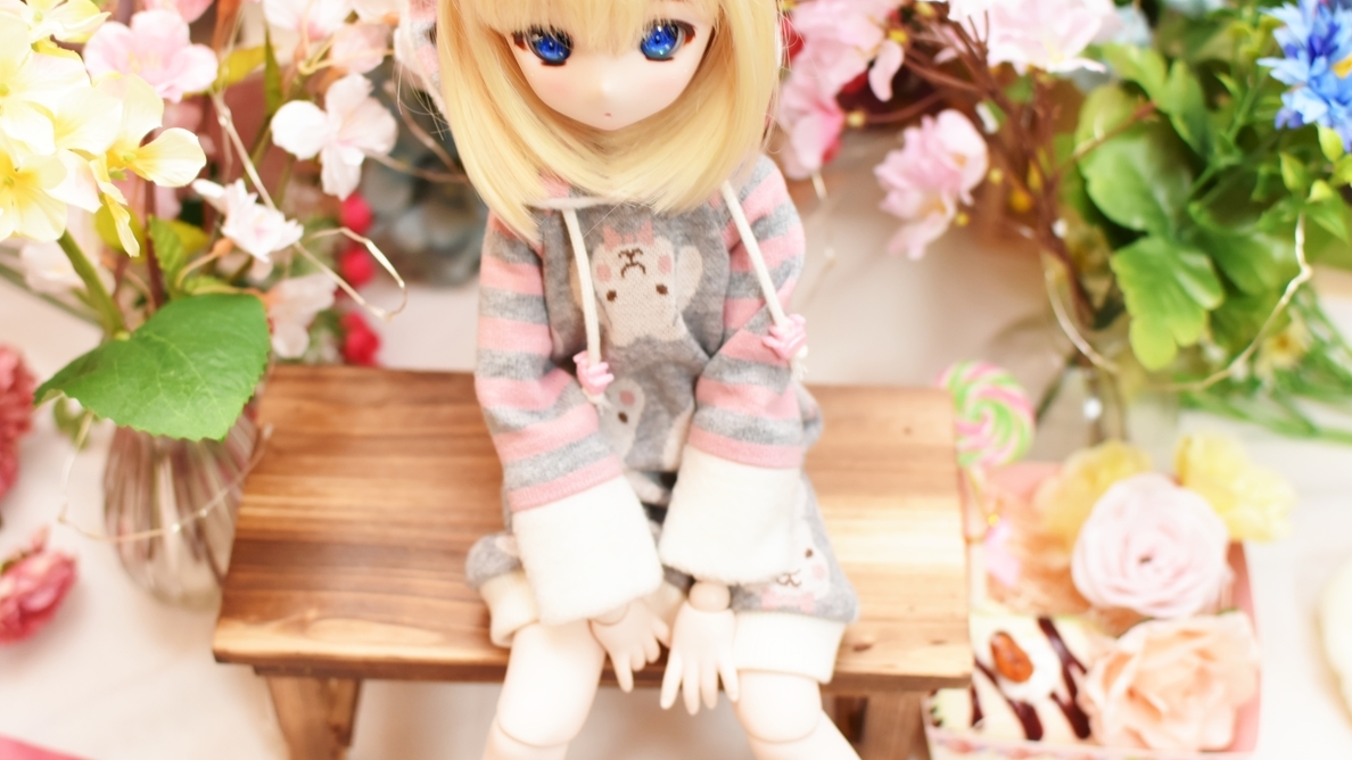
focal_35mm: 56
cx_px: 677
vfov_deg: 21.6
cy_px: 327
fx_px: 1991
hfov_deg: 37.5
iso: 800
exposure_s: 1/60
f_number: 2.8
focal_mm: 35
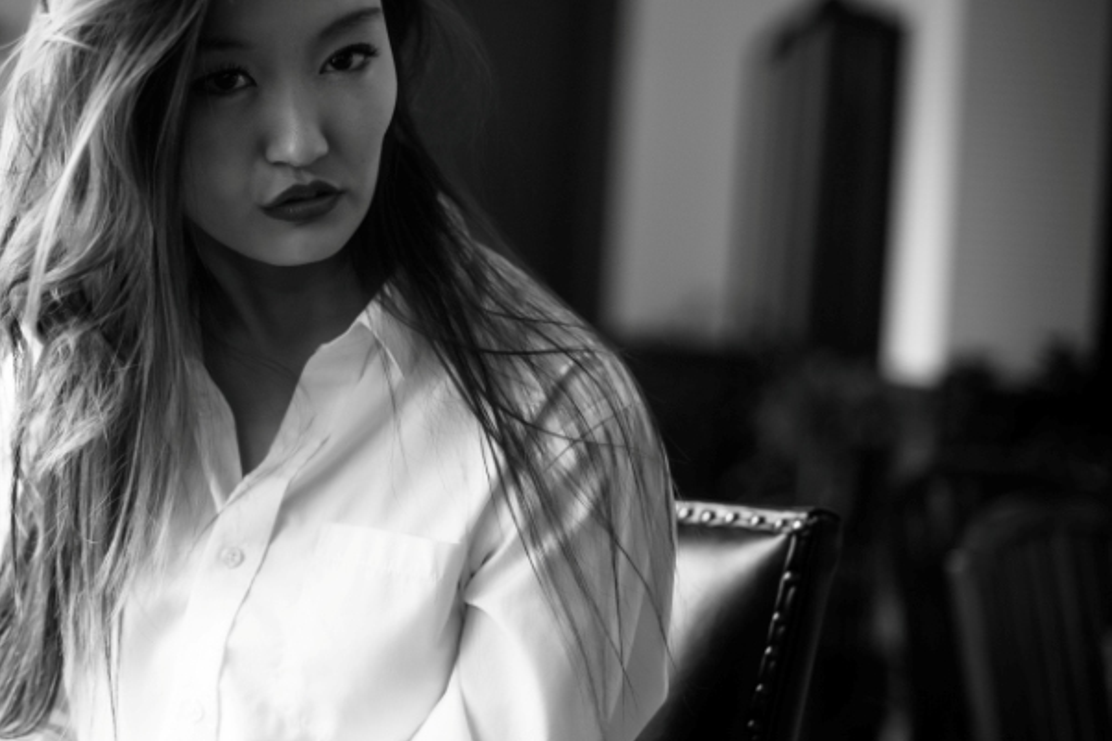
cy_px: 293
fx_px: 2625
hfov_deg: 23.6
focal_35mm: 85
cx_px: 249
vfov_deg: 16.0
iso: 560
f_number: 2.2
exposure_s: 1/160
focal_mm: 50
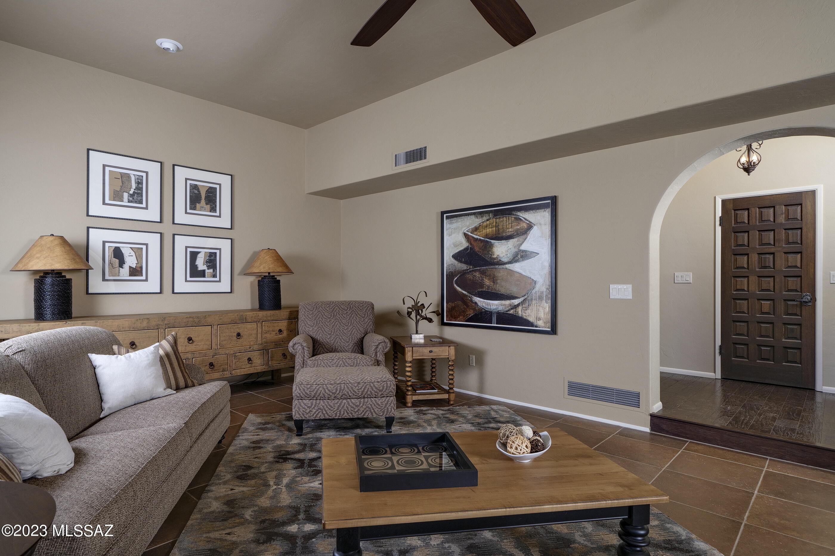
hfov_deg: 93.3
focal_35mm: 17
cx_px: 418
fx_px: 394
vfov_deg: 70.4
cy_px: 278
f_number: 7.1
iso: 200
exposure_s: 1/125
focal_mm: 17
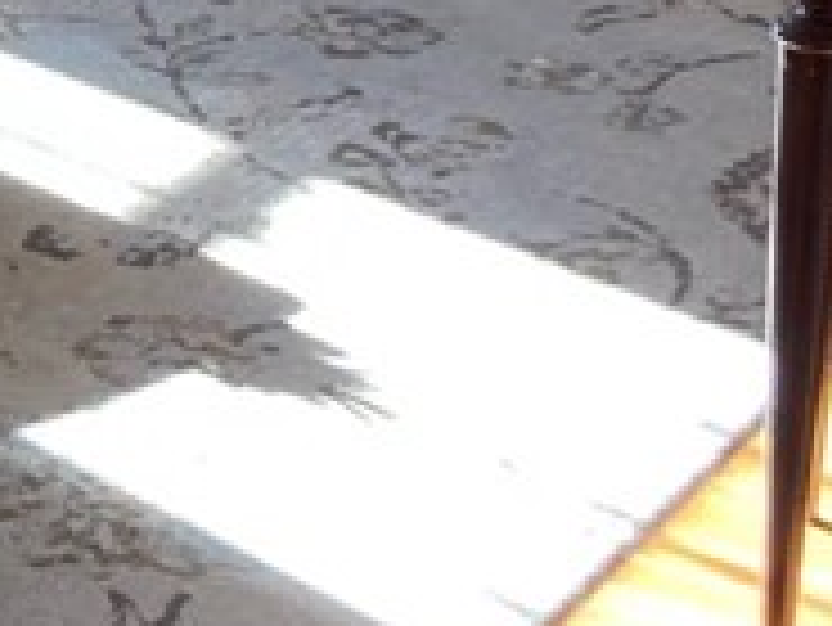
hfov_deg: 12.1
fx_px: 3728
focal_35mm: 155
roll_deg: +0.7
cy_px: -345
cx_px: -441
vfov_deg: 9.3
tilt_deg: -13.9
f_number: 1.8
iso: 64
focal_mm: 3.99
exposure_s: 1/120
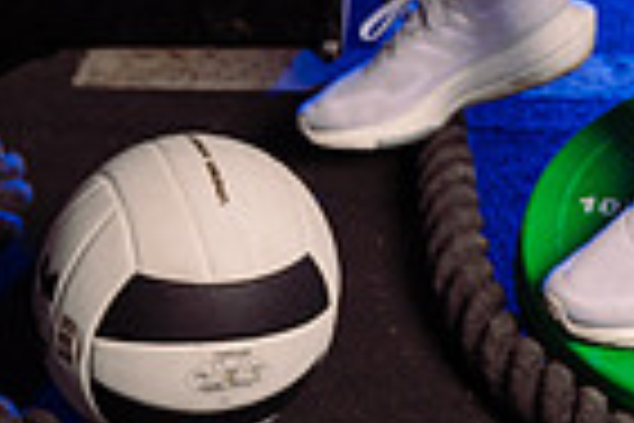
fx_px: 2465
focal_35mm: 140
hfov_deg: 14.5
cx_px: 603
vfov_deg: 9.0
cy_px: -522
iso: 320
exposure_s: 1/250
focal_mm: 44
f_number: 5
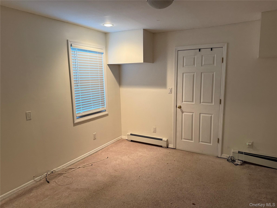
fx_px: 192
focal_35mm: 24
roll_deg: +1.0
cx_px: 138
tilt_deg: -7.2
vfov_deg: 56.8
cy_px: 104
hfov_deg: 71.6
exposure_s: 1/60
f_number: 1.78
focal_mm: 6.76
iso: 250
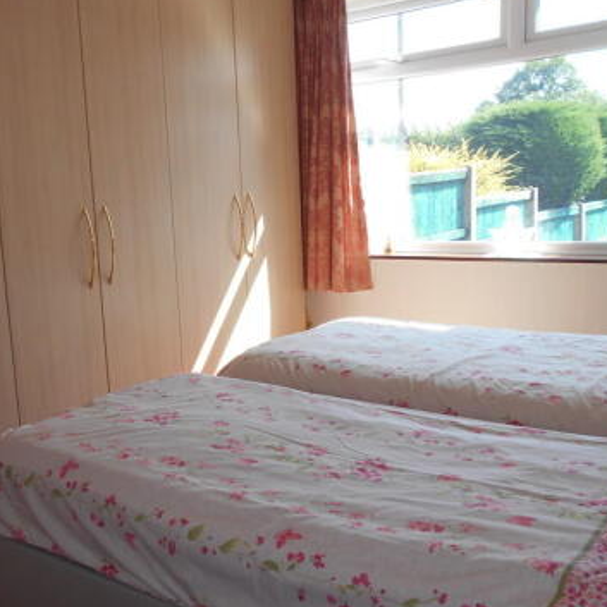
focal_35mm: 38
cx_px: 195
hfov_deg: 43.2
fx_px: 754
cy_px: 314
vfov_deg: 43.9
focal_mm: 4.6
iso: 80
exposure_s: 1/100
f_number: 3.2
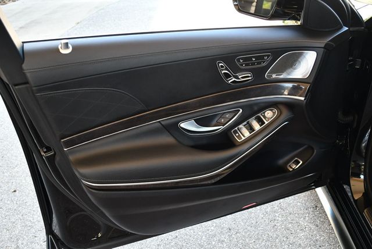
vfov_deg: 36.9
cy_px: 124
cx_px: 186
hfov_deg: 53.1
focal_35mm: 36
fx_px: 372
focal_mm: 18
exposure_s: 1/250
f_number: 3.5
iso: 720
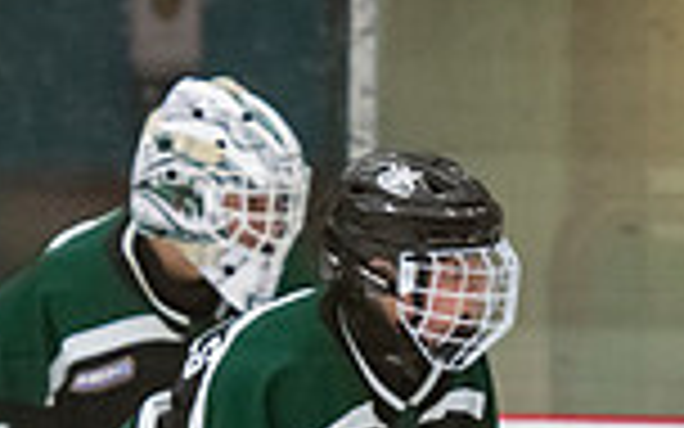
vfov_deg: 1.7
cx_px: 510
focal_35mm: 790
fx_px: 14727
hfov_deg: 2.7
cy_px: 741
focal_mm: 135
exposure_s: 1/640
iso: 2000
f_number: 3.2
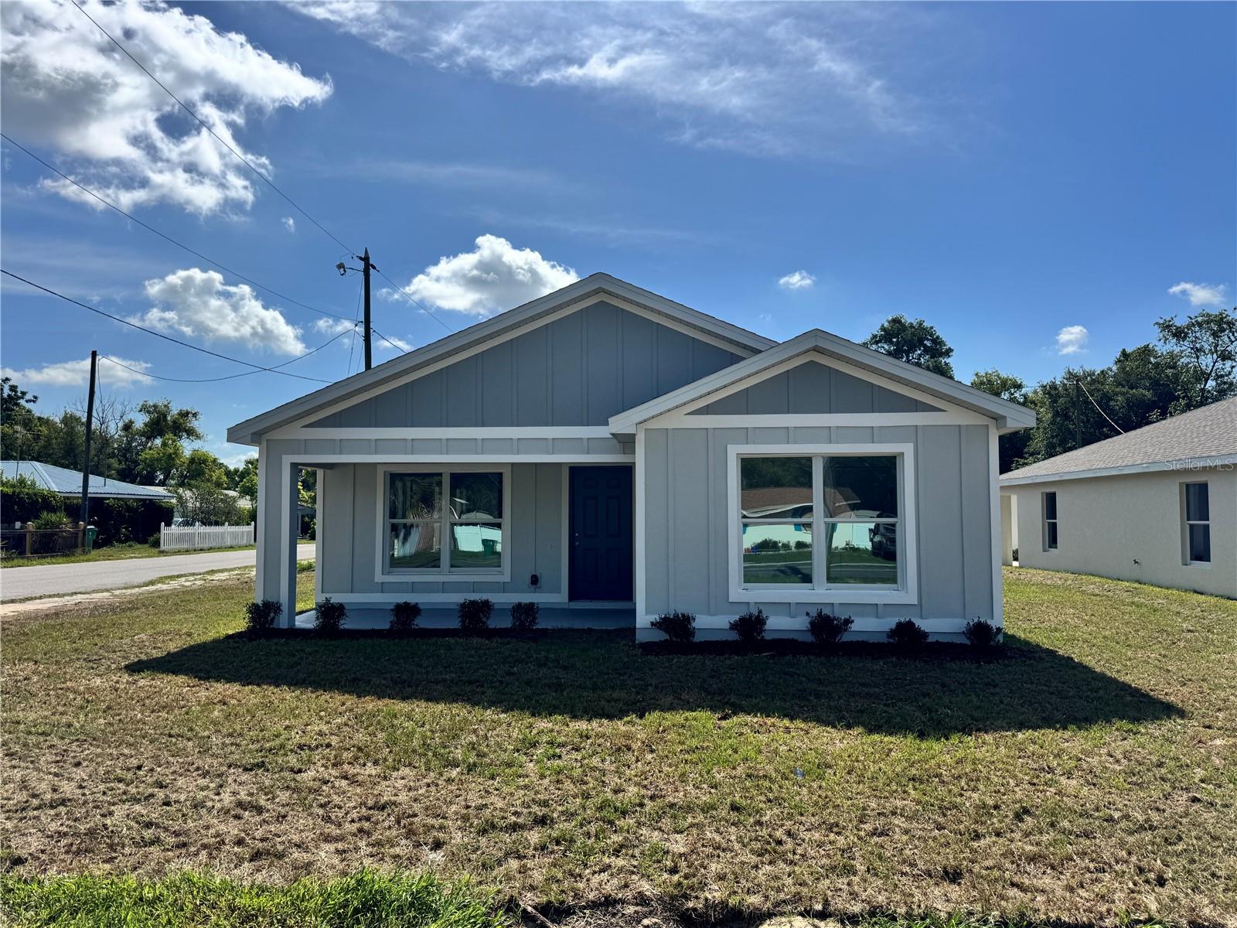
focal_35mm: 24
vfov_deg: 56.8
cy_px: 464
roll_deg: -0.3
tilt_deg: +3.3
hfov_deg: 71.6
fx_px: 858
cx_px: 618
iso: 80
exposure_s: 1/10417
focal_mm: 6.76
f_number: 1.78
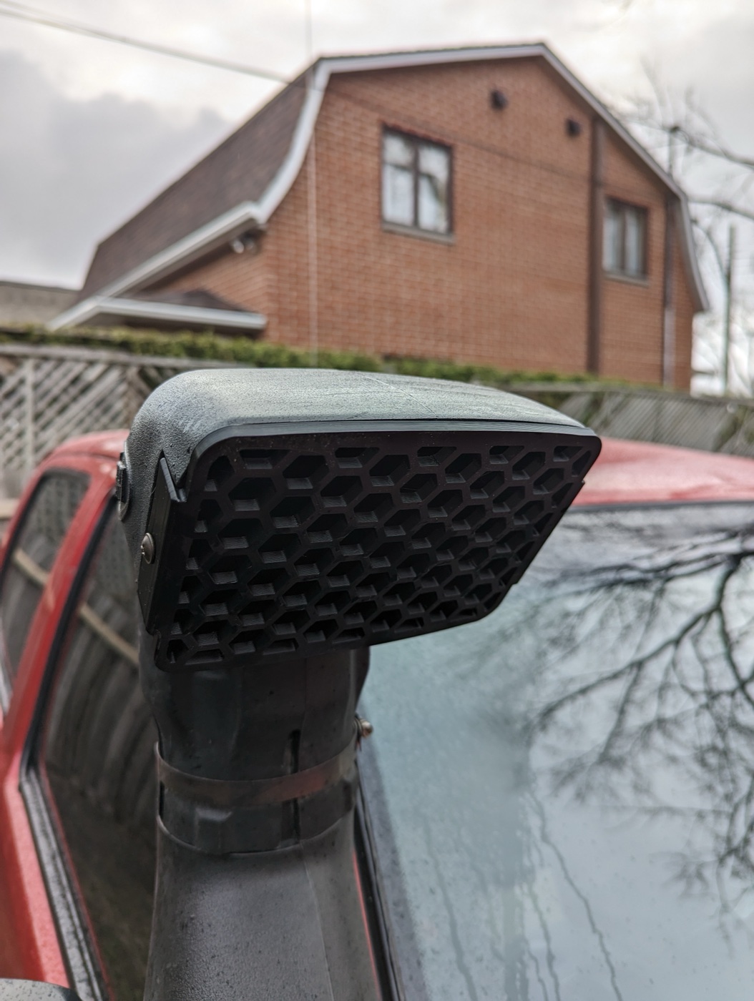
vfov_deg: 71.5
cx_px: 377
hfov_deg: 56.9
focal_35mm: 24
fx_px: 695
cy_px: 500
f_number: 1.85
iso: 17
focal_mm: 6.81
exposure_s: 1/195
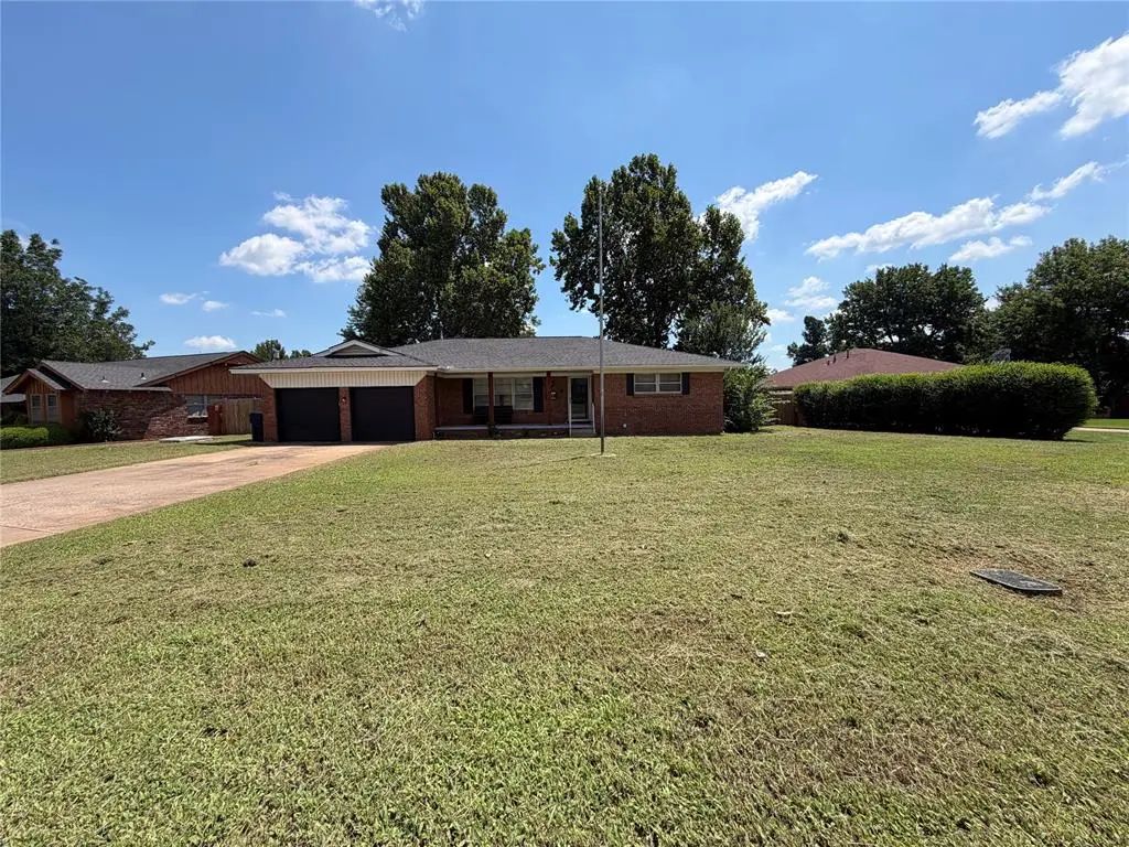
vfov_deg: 85.7
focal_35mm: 14
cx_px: 564
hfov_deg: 102.1
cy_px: 424
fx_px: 457
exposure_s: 1/955
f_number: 2.2
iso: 20
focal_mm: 2.22
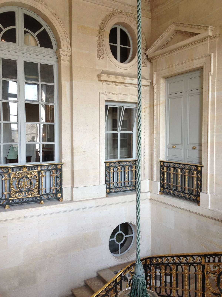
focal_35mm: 35
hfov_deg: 40.7
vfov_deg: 52.6
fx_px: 299
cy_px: 148
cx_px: 111
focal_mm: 4.28
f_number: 2.4
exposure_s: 1/40
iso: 50
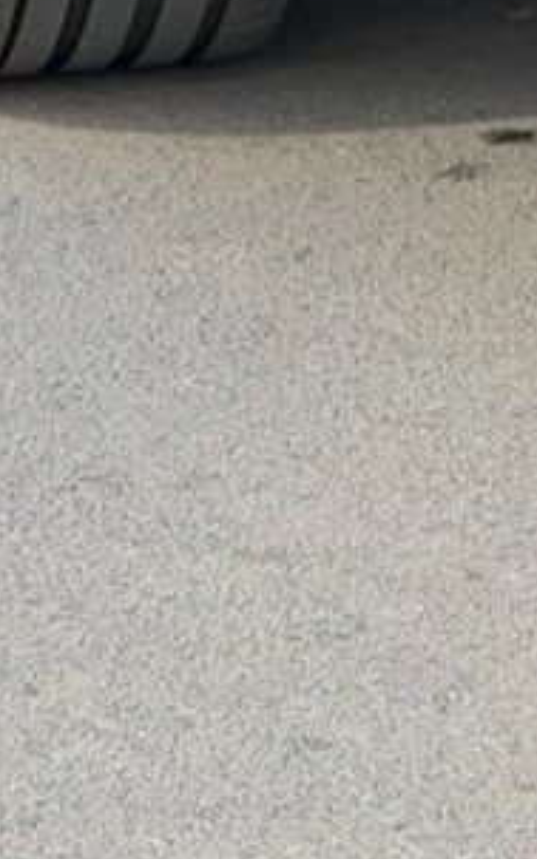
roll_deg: -0.1
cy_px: -970
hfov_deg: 5.8
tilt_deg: -3.6
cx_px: 548
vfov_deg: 8.7
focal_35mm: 225
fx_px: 5264
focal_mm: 6.76
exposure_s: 1/1242
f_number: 1.78
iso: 100
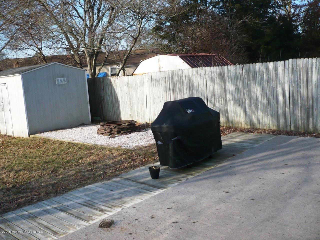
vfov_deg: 40.7
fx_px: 324
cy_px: 120
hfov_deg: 52.6
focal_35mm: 35
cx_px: 160
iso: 100
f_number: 2.8
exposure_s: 1/800
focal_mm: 5.8
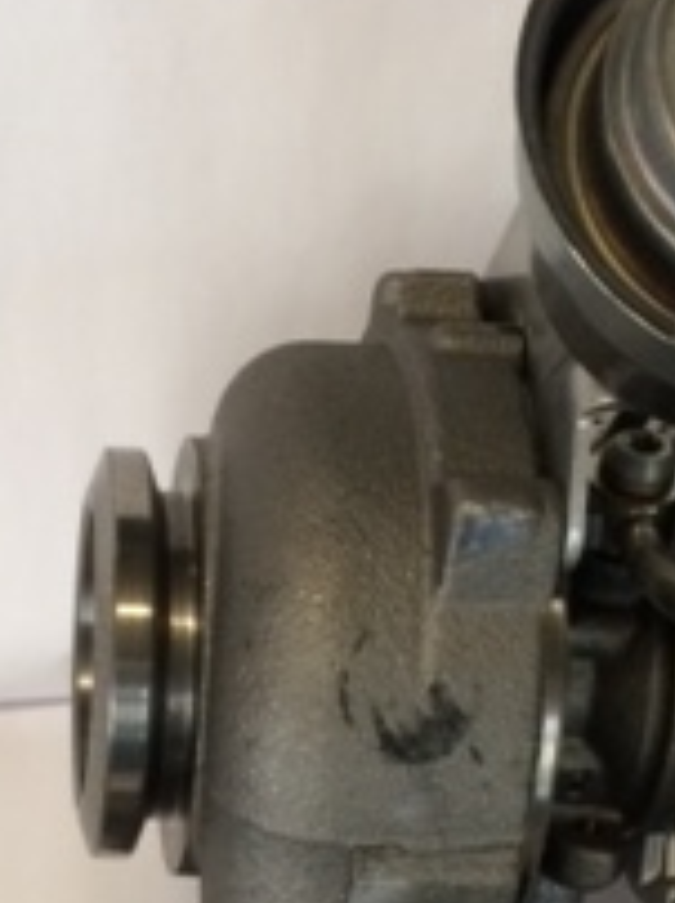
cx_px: 201
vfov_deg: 20.8
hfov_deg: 16.0
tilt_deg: -57.6
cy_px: 863
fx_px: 2397
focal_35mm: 92
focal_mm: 4.15
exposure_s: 1/33
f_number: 2.2
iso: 80
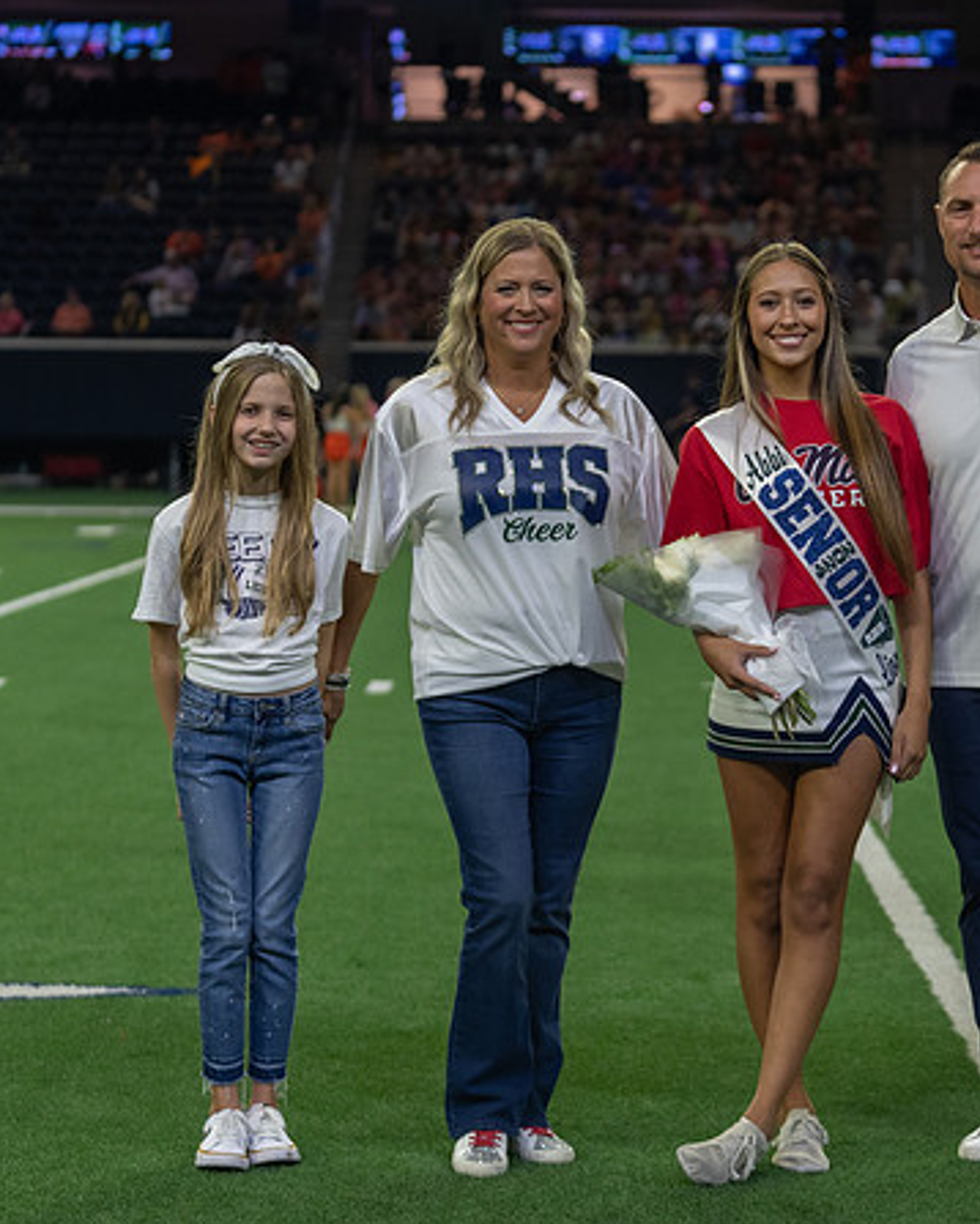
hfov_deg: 14.0
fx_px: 3985
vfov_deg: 17.5
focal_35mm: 110
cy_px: 624
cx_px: 714
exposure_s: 1/320
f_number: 2.8
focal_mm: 70
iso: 1000
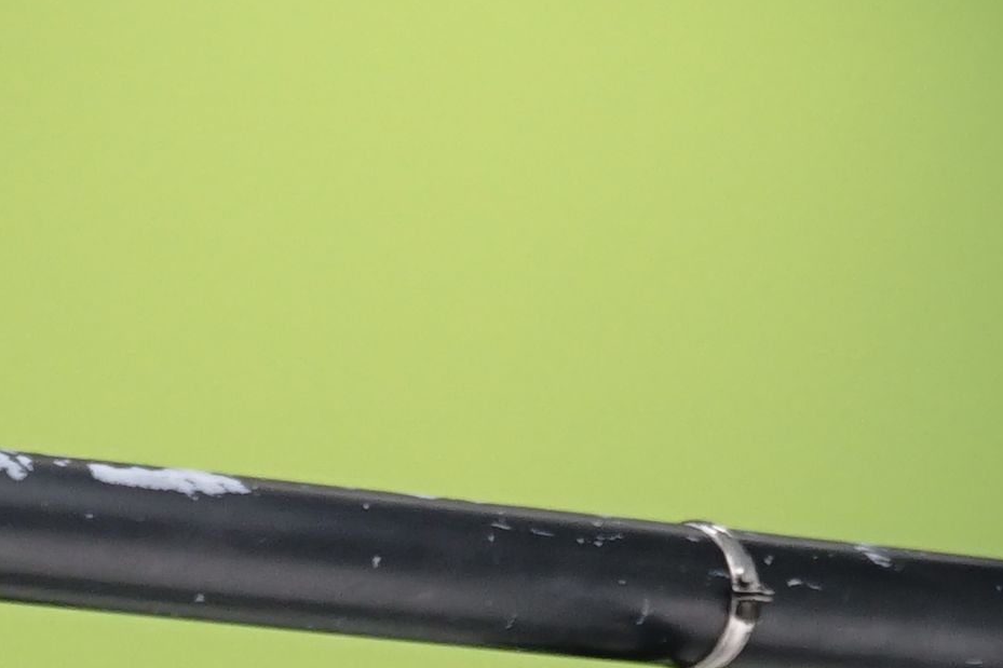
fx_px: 12590
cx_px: 646
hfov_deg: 4.6
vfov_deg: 3.0
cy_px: 1773
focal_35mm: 452
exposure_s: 1/6
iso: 500
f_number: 9
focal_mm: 70
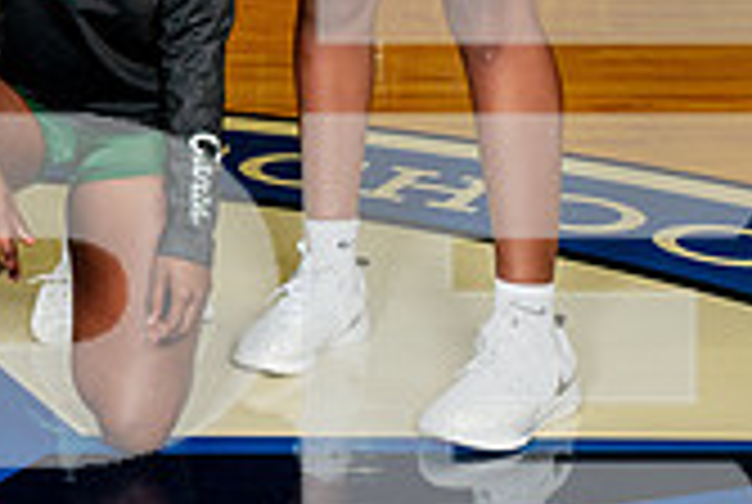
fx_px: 2323
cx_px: -311
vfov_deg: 12.0
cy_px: -191
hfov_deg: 17.0
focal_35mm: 111
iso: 800
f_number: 7.1
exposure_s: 1/200
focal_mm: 32
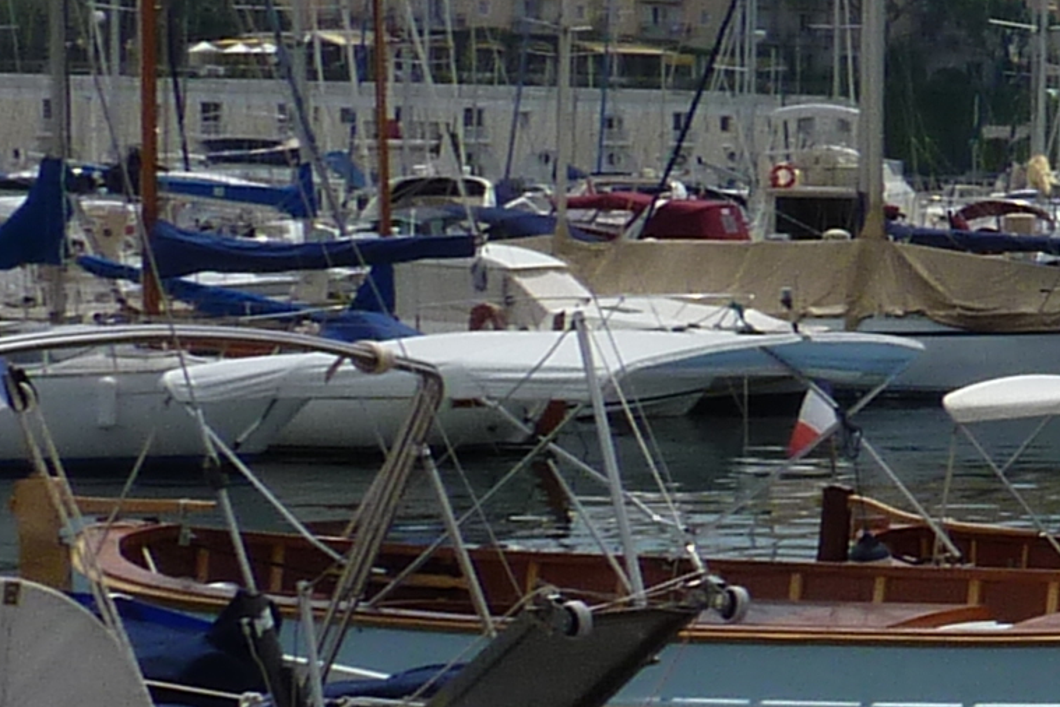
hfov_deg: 13.6
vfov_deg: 11.0
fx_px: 3680
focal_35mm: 125
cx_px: 2236
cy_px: 337
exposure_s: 1/800
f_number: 5.6
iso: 80
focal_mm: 4.1
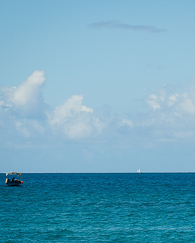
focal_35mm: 318
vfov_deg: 6.1
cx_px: 128
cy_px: 90
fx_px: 2292
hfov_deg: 4.9
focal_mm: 155
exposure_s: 1/320
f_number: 8
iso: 80
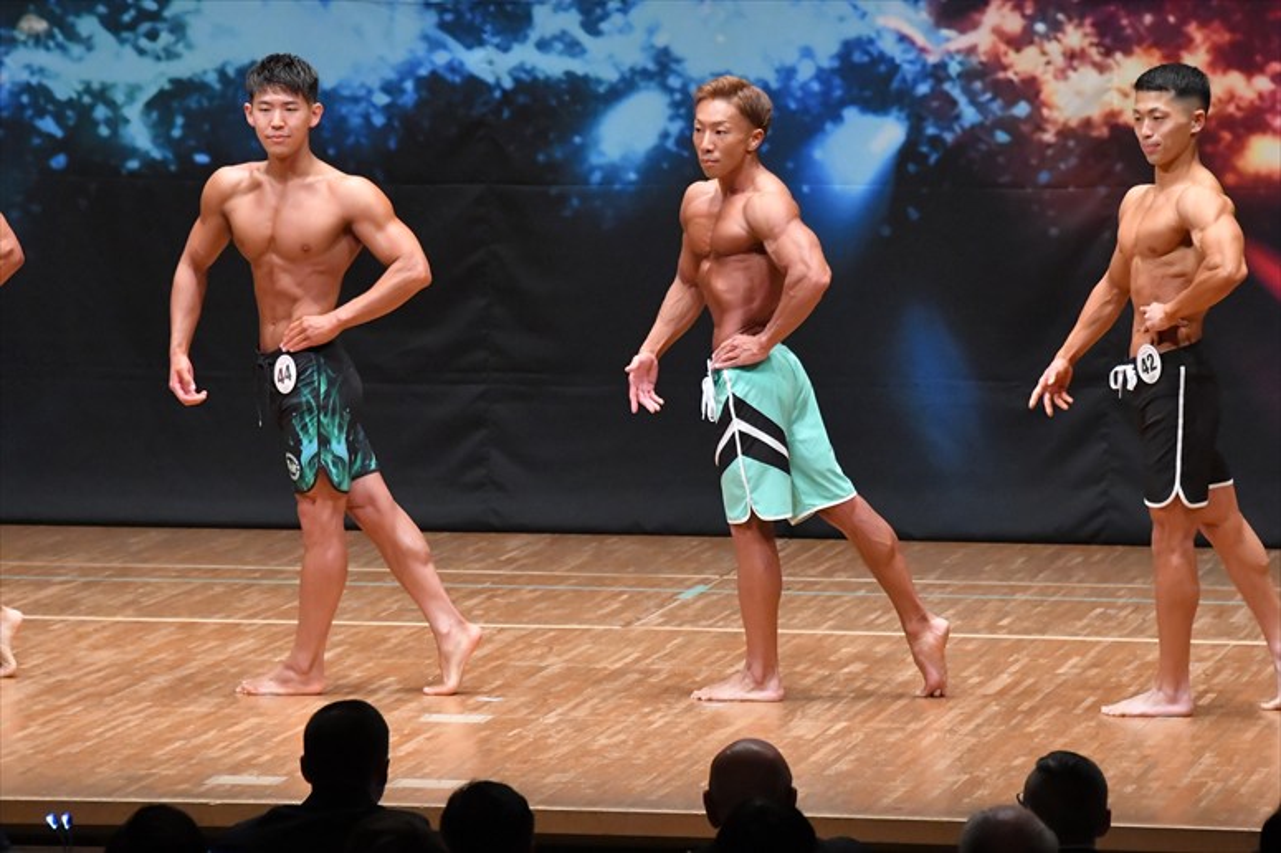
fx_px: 8536
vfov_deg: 5.7
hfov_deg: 8.6
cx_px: 640
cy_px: 426
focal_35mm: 240
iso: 8000
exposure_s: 1/400
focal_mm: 160
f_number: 5.6
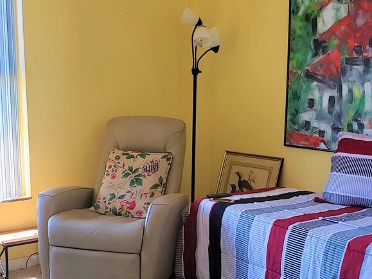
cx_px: 263
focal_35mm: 46
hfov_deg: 40.4
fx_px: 494
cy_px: 166
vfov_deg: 31.4
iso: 100
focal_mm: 4.3
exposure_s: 1/60
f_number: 2.4
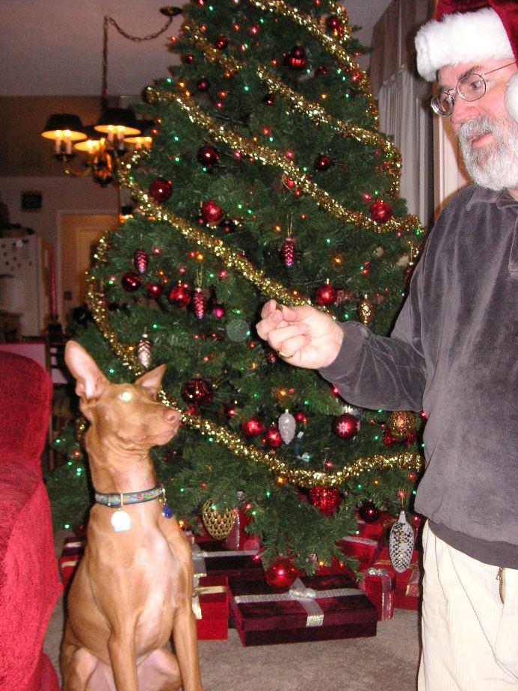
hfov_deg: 35.1
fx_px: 818
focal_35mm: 41
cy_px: 381
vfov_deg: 45.7
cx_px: 252
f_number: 2.8
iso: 160
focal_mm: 6.1
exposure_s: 1/45
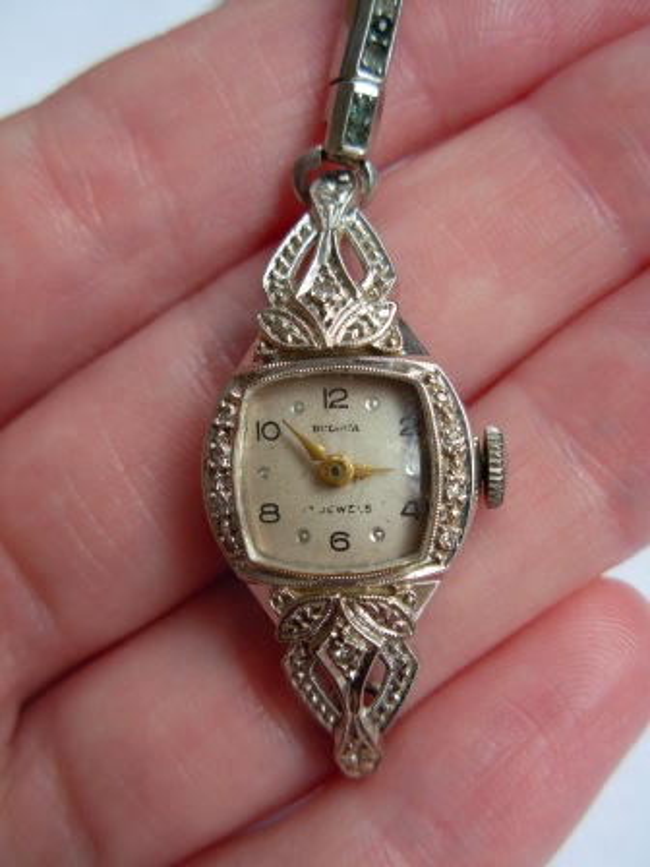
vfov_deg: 49.0
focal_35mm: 38
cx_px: 325
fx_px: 951
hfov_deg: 37.7
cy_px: 434
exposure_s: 1/124
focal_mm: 6.3
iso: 79
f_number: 2.9
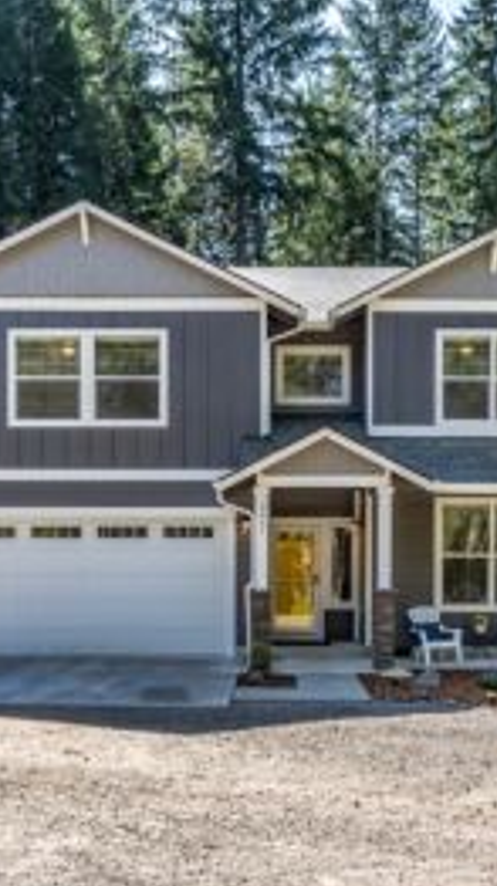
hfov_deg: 47.6
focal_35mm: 24
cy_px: 448
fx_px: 563
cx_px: 264
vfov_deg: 76.3
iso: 80
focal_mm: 15
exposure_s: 1/50
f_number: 7.1
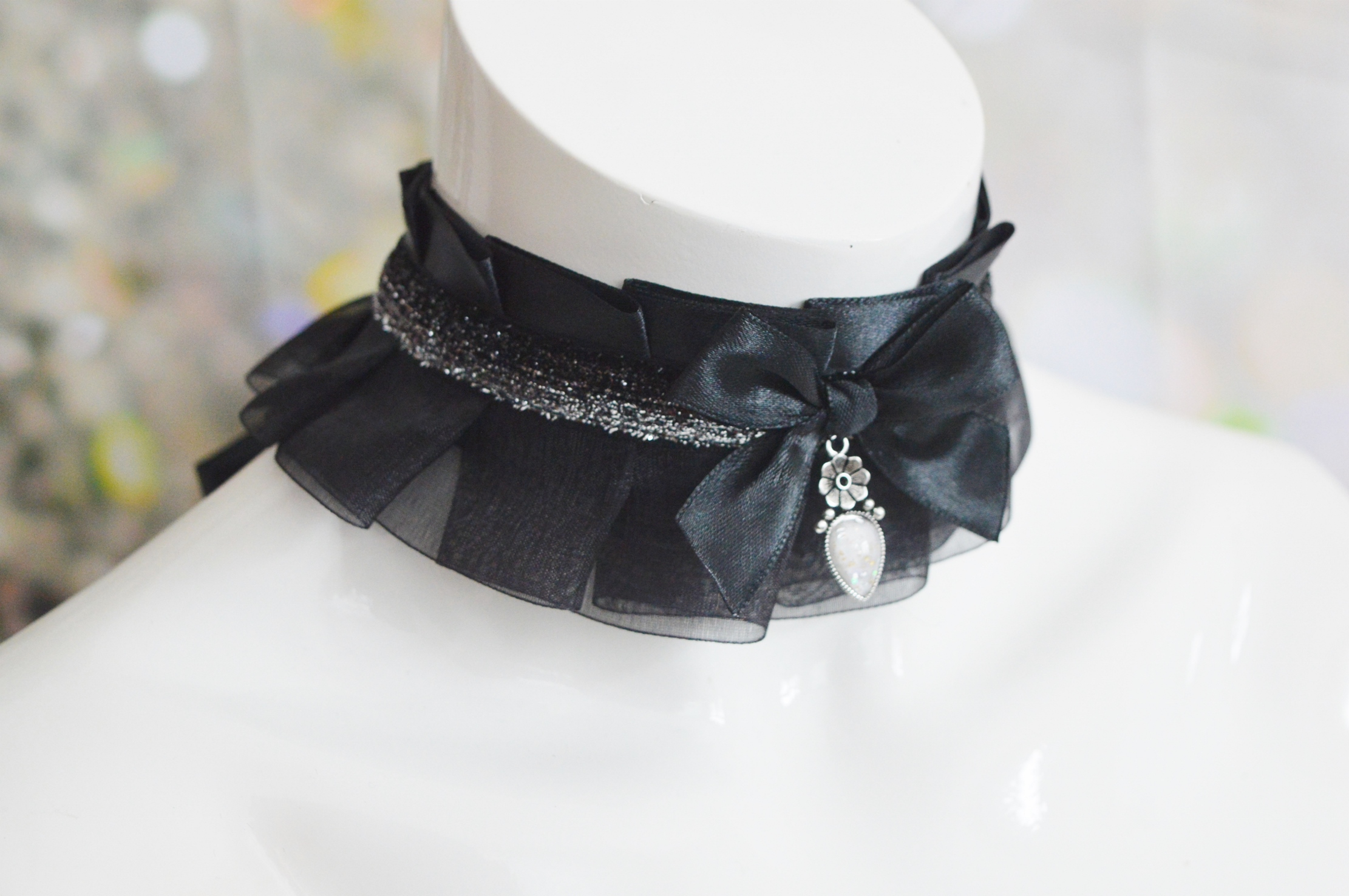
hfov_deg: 28.1
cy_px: 448
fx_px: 2695
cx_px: 674
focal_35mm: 72
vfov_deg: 18.9
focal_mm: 48
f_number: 5.3
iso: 1800
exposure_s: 1/80
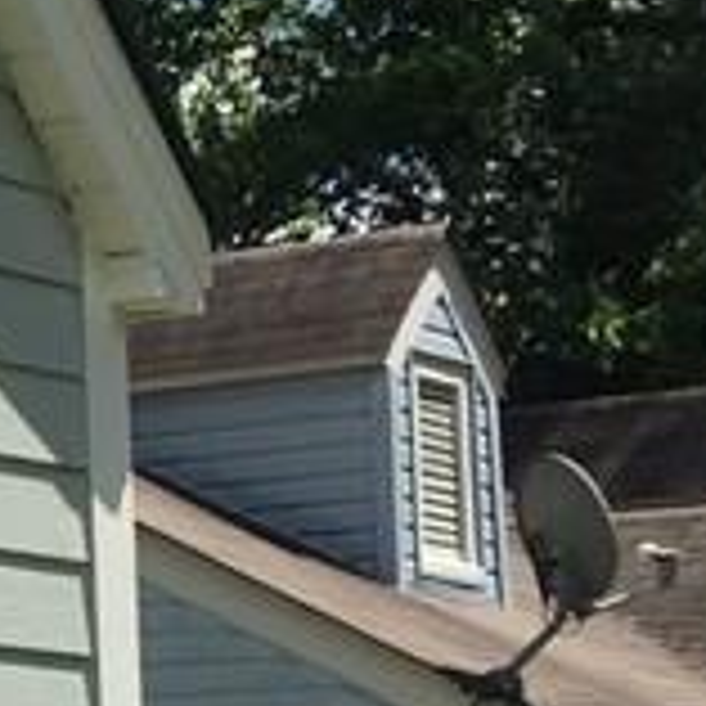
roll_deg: -1.1
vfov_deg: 10.4
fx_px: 3853
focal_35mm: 167
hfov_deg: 9.0
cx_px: -1241
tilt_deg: +6.2
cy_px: 576
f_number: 2.2
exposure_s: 1/1980
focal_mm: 4.15
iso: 32
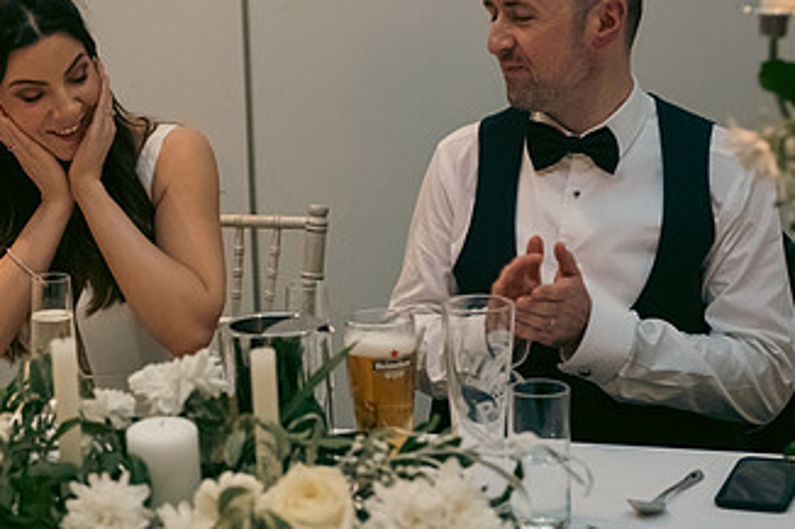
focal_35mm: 114
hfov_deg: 17.8
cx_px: 156
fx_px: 2516
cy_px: 150
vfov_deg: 12.0
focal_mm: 60
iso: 2000
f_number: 3.5
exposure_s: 1/160
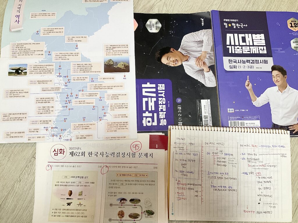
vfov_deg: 48.2
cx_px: 149
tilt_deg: -77.2
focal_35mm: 29
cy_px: 112
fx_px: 250
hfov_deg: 61.7
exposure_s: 1/60
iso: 64
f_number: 1.8
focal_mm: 3
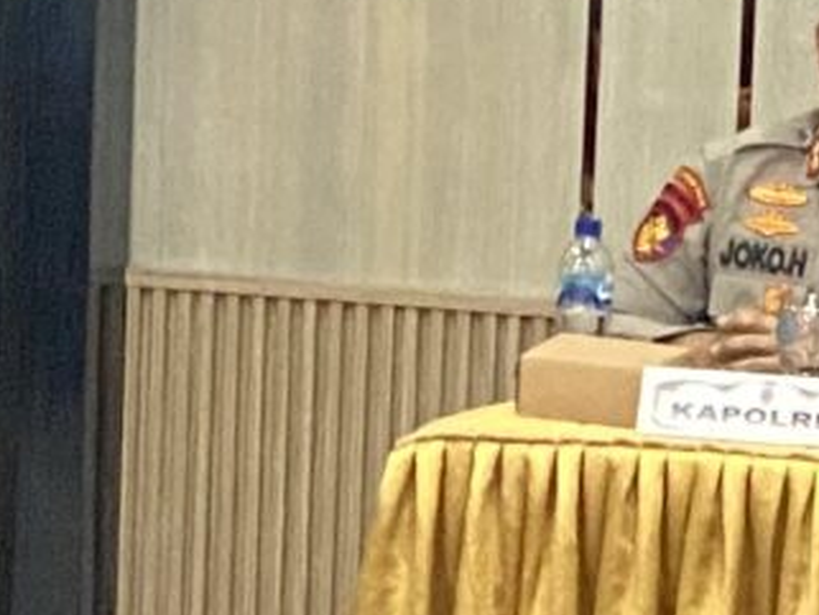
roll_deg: -2.3
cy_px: 248
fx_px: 9822
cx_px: 1133
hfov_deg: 4.7
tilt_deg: -3.6
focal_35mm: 415
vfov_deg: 3.6
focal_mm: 6
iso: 320
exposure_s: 1/60
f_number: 2
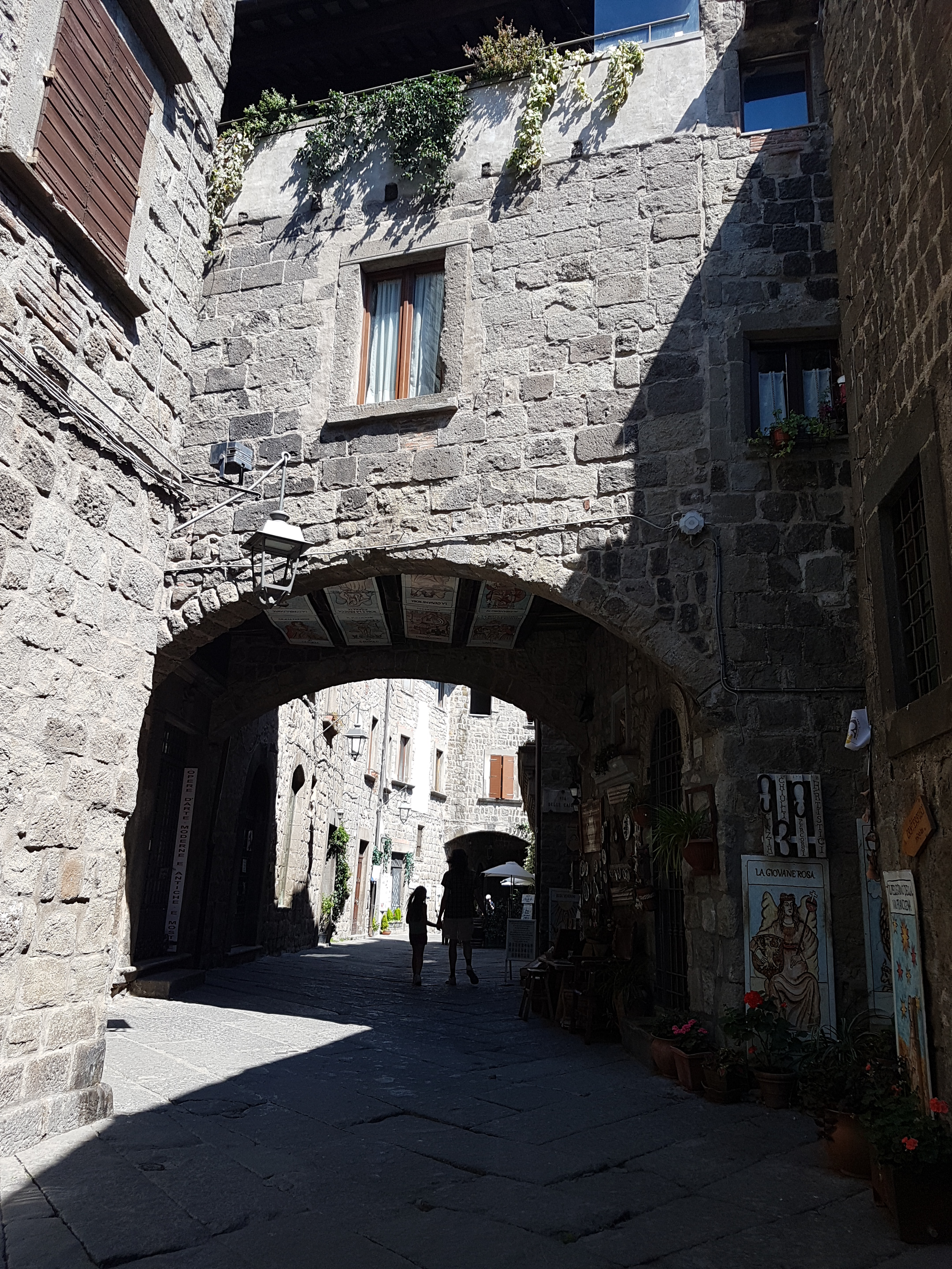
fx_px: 953
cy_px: 634
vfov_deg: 67.3
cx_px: 476
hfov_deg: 53.1
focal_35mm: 26
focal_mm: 4.2
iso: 40
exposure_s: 1/780
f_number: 1.7
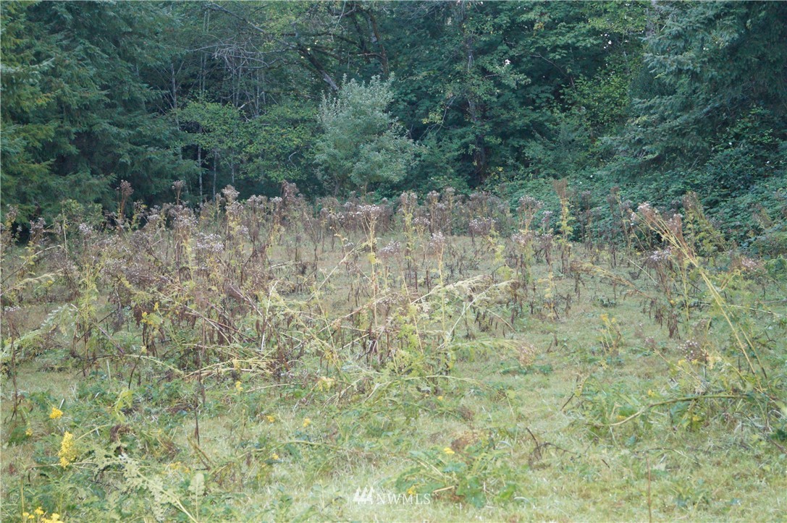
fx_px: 1147
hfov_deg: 37.9
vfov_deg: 25.7
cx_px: 394
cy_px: 262
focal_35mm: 52
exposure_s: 1/160
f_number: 4.5
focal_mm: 35
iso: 2500
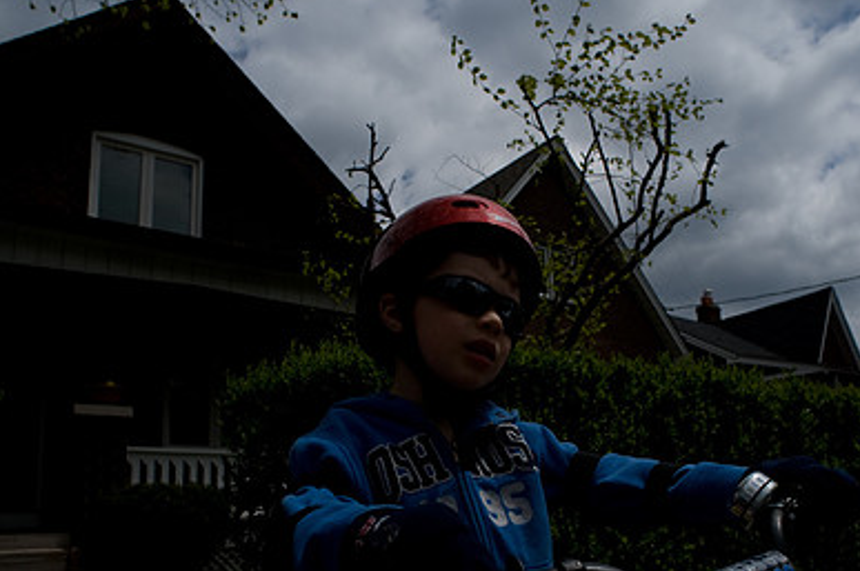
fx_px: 716
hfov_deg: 61.9
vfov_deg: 42.6
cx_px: 462
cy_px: 402
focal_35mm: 30
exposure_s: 1/4000
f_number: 8
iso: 200
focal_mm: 20
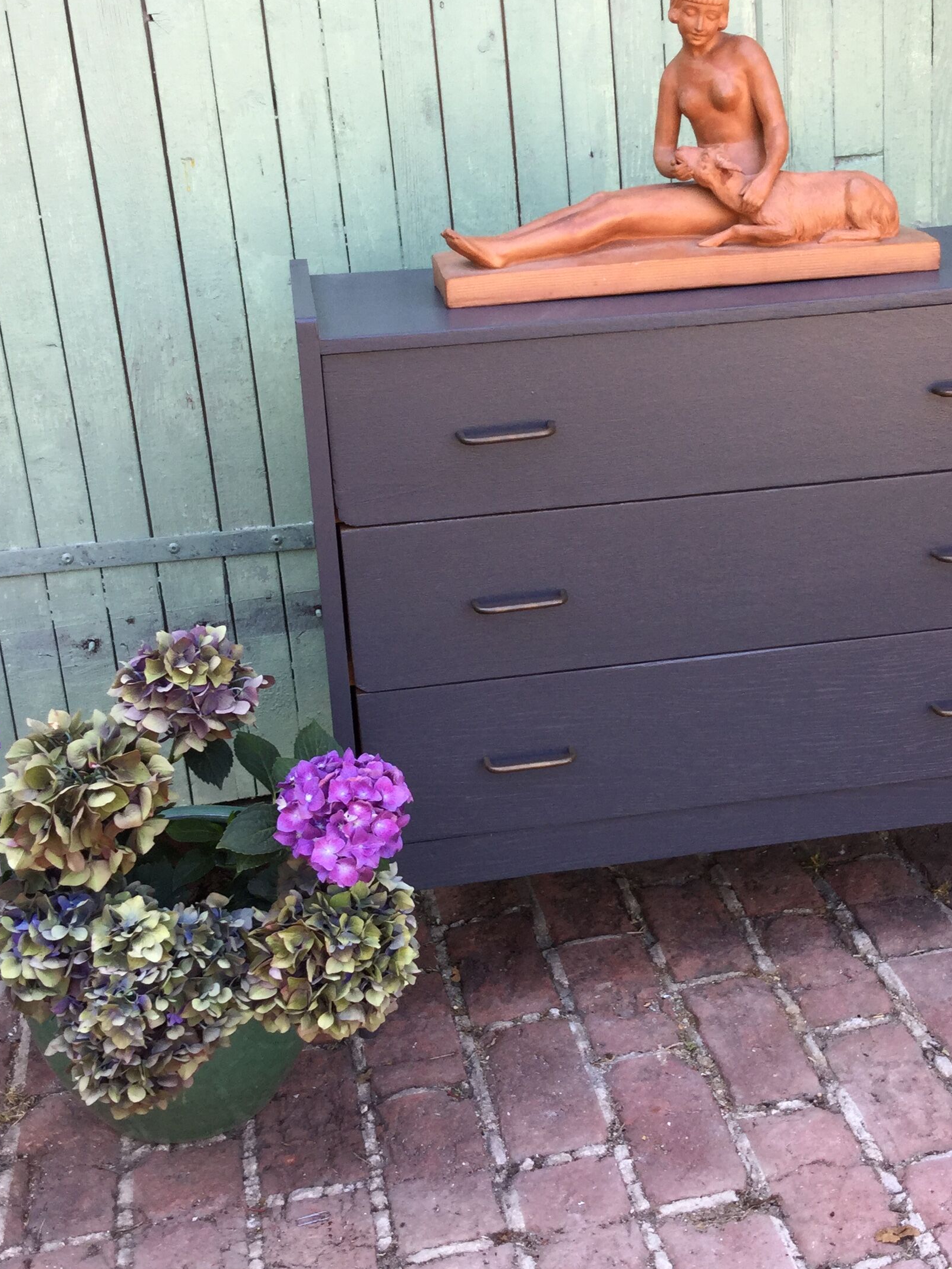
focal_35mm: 47
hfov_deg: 30.8
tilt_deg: -20.4
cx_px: 591
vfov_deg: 40.4
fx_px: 1723
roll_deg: +2.0
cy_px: 559
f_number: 2.4
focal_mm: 3.3
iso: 32
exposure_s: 1/100
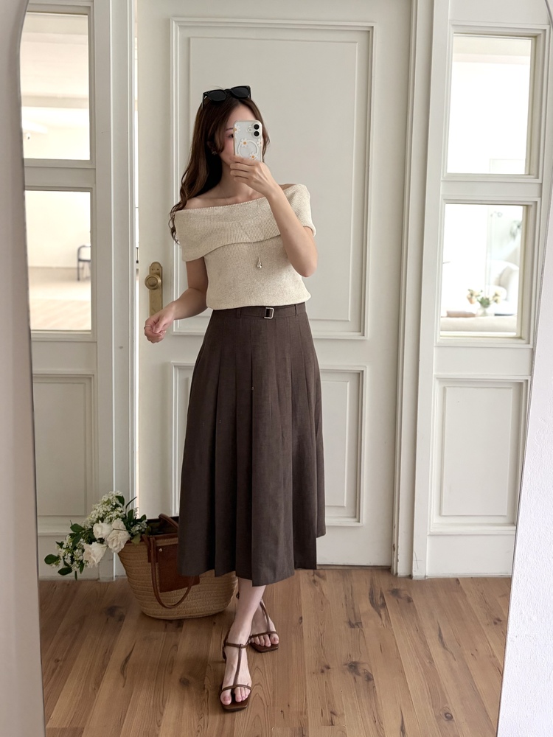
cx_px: 276
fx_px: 554
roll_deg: -3.9
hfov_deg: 53.1
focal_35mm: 26
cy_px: 368
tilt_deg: -15.8
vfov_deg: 67.3
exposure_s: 1/60
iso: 200
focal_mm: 5.96
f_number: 1.6
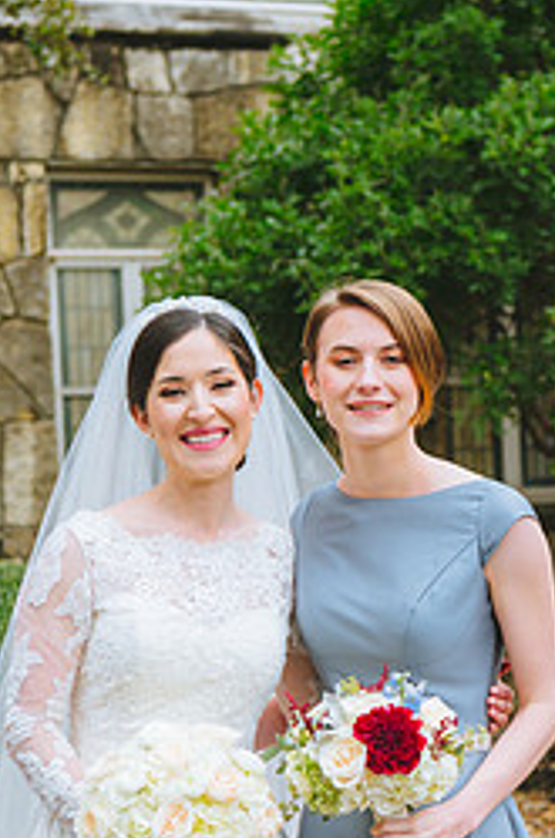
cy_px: 639
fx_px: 2438
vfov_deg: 19.3
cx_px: 288
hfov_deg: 13.0
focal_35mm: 105
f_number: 4
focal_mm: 58
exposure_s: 1/640
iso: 250
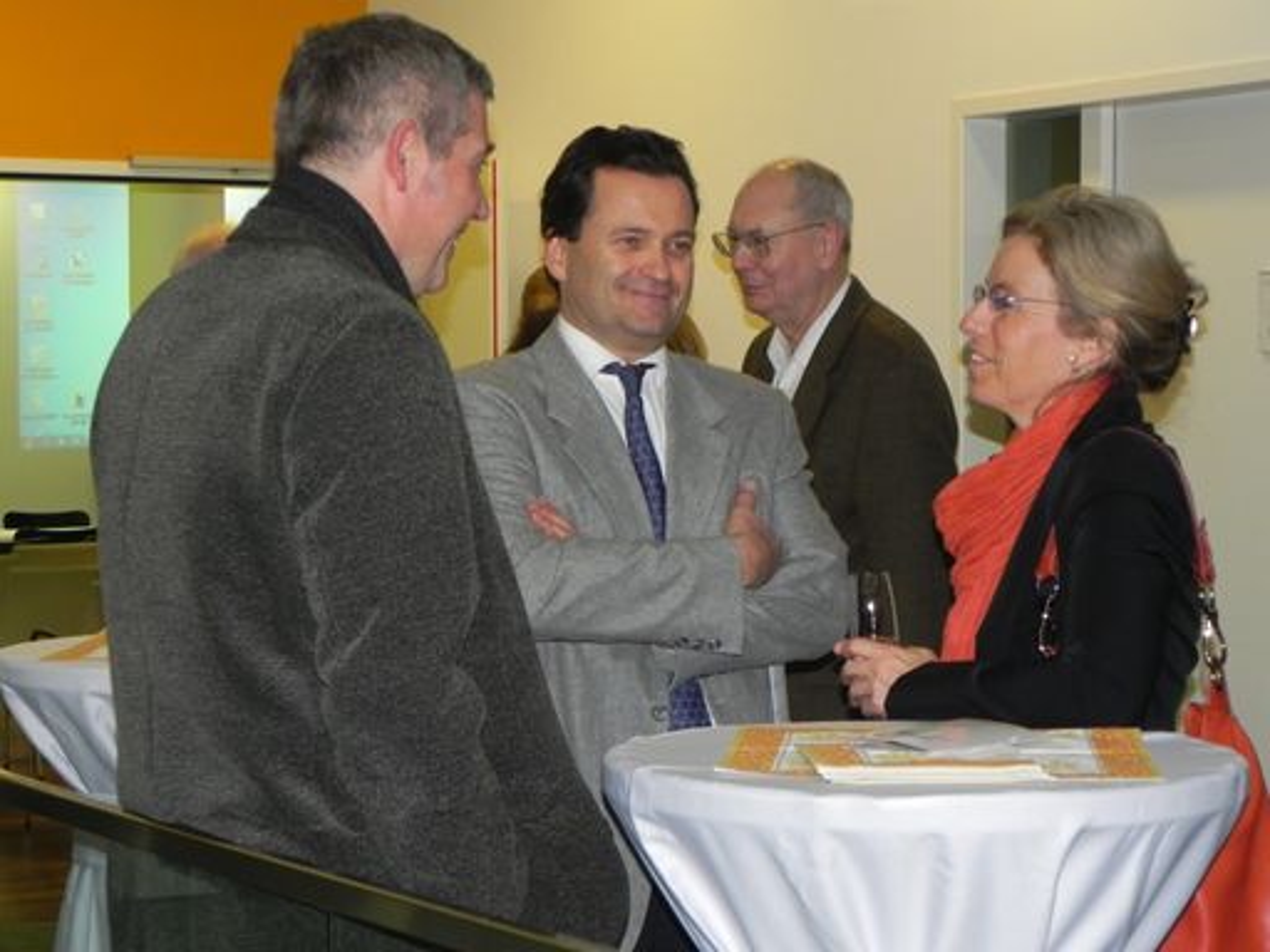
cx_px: 635
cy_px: 476
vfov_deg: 17.4
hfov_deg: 23.0
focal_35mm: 85
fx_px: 3119
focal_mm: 15.1
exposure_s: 1/30
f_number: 4
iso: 248
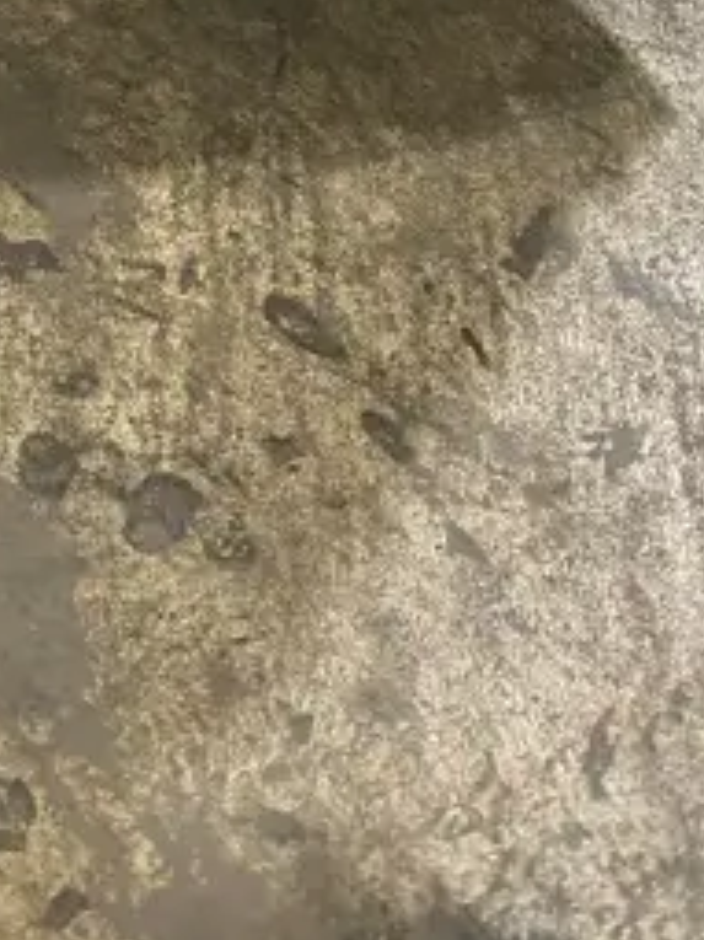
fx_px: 2253
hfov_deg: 17.3
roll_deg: -2.0
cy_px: -429
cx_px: -29
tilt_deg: -29.6
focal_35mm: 83
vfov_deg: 20.5
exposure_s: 1/55
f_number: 1.8
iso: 500
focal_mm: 4.25
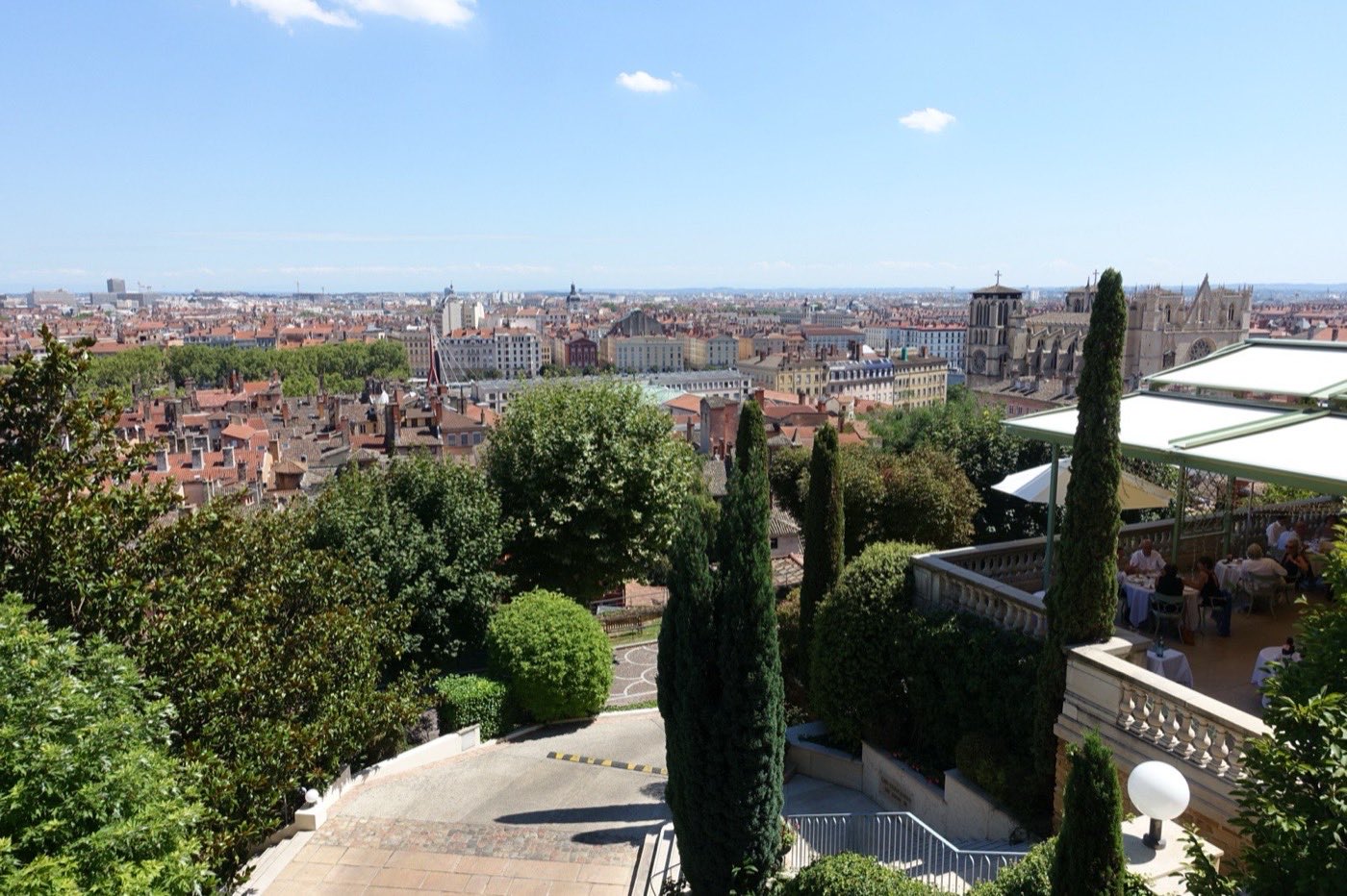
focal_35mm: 24
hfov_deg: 73.8
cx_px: 674
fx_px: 898
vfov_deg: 53.1
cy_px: 448
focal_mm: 8.84
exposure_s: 1/400
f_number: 5.6
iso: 125
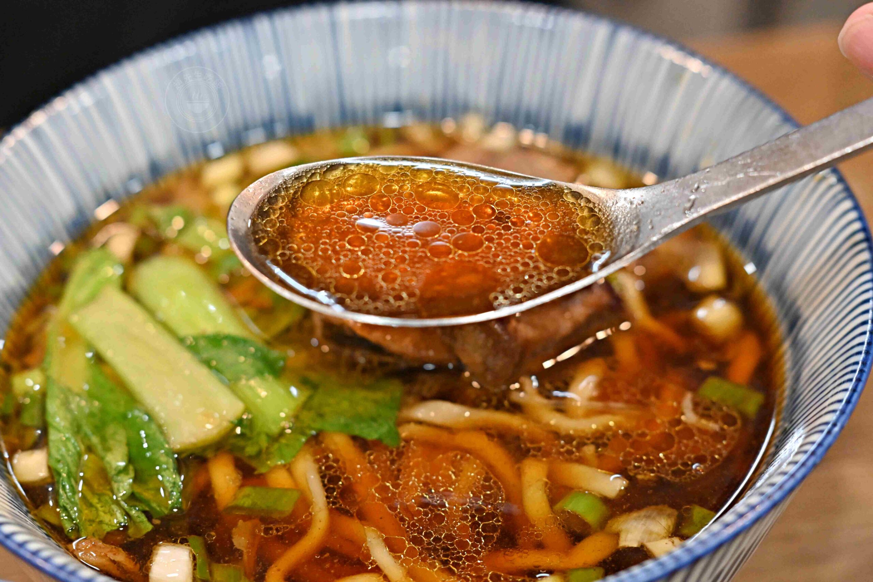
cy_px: 291
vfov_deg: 18.2
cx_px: 436
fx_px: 1819
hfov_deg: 27.0
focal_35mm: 75
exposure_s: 1/200
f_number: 3.2
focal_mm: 50
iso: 1400
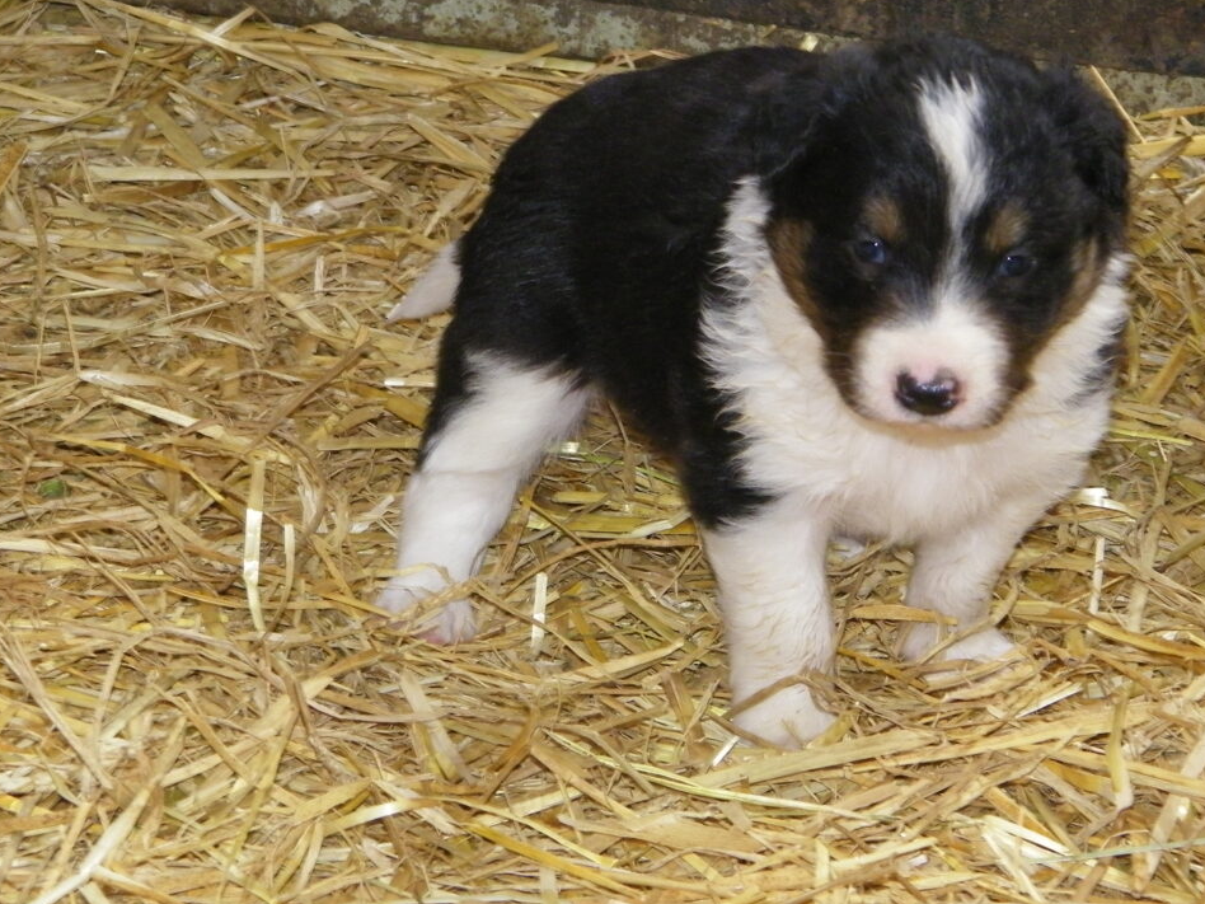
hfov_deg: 13.8
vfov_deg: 10.4
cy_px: 402
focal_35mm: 143
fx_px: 4978
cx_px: 713
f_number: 4.7
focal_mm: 20.1
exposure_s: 1/40
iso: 200
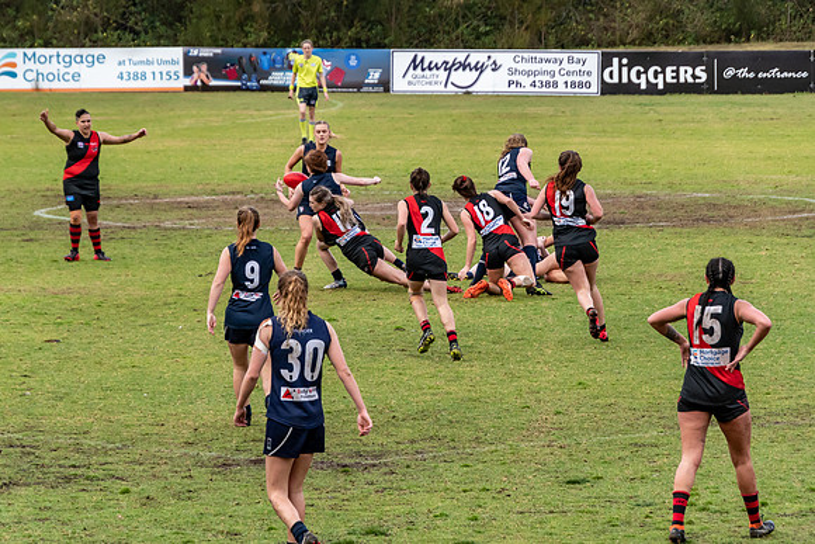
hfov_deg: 7.1
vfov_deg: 4.7
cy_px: 234
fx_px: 6574
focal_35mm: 290
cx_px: 379
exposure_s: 1/1600
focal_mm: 170
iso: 800
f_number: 6.3
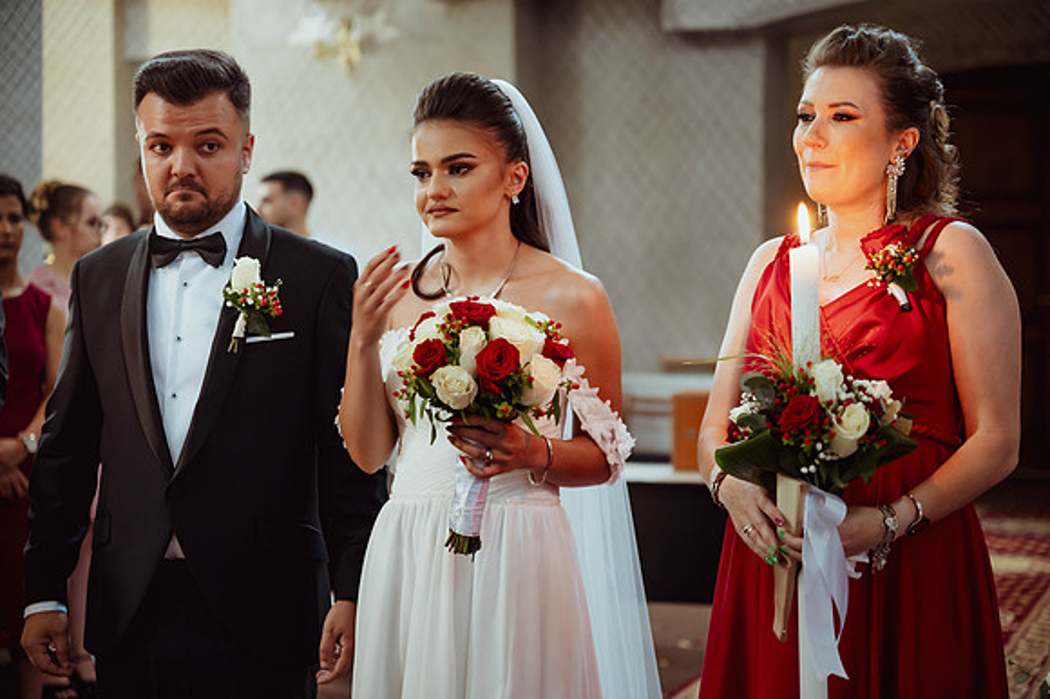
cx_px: 525
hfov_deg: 28.9
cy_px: 350
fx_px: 2040
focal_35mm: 70
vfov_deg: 19.4
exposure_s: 1/100
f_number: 2.8
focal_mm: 70
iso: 1600
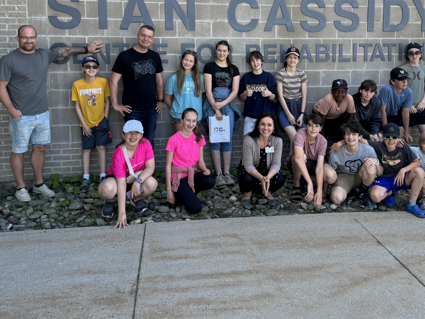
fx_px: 454
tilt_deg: -5.0
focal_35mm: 37
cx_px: 251
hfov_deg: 49.9
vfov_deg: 37.8
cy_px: 85
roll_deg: +0.0
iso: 80
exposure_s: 1/604
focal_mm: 6.76
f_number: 1.78
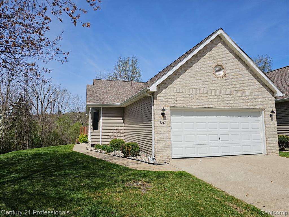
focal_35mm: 23
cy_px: 108
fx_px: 192
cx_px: 144
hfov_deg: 73.9
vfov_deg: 58.9
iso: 10
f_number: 1.7
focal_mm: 6.3
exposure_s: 1/1650
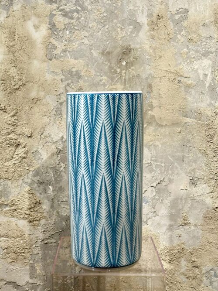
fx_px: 403
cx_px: 109
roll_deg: -1.8
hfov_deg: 30.3
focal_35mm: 48
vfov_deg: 39.7
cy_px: 146
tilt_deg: -5.9
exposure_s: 1/112
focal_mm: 6.86
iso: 50
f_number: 1.78
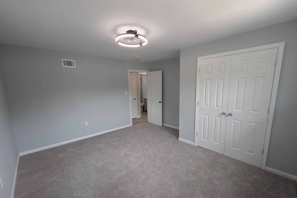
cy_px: 108
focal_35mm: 14
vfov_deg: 81.0
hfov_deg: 104.2
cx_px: 153
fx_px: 115
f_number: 2.2
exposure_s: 1/42.6
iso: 49
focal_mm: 1.95
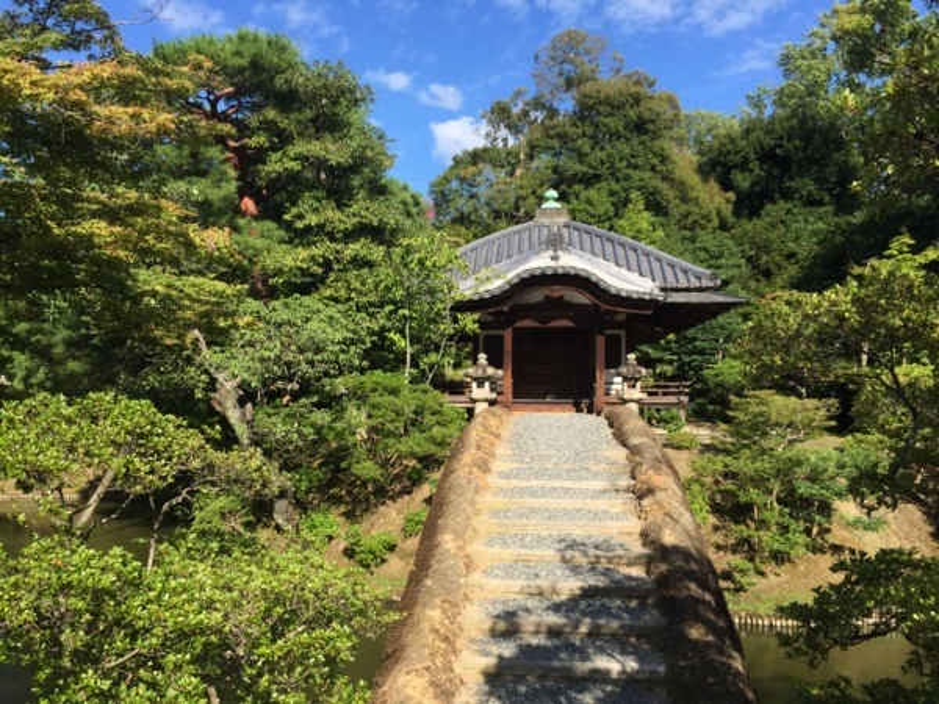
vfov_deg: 48.2
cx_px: 470
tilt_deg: +2.5
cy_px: 352
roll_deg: -0.1
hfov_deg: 61.7
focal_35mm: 29
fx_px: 787
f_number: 2.2
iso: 32
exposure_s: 1/1163
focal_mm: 4.15
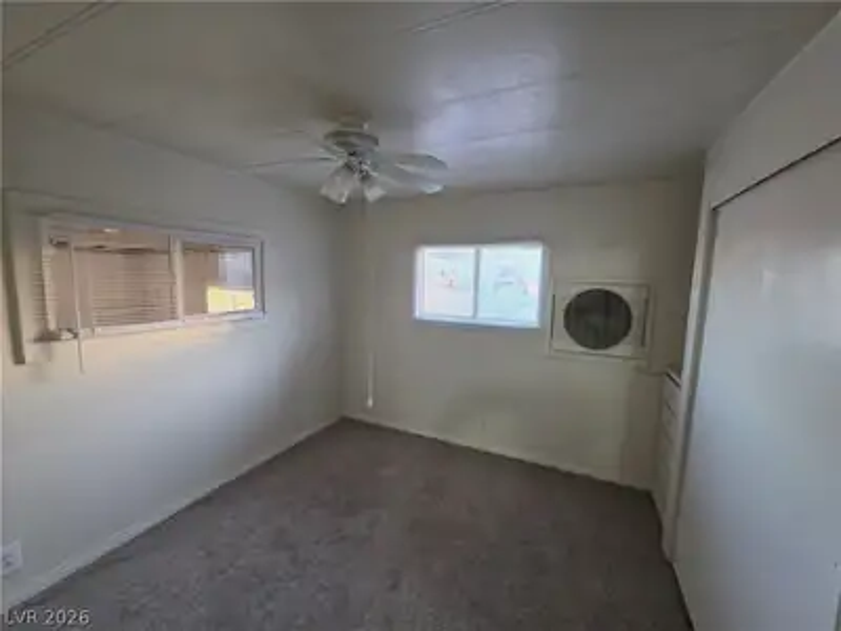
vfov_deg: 89.9
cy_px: 316
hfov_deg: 106.2
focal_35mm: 13
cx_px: 420
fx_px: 316
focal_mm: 2.2
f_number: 1.9
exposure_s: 1/60
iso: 320
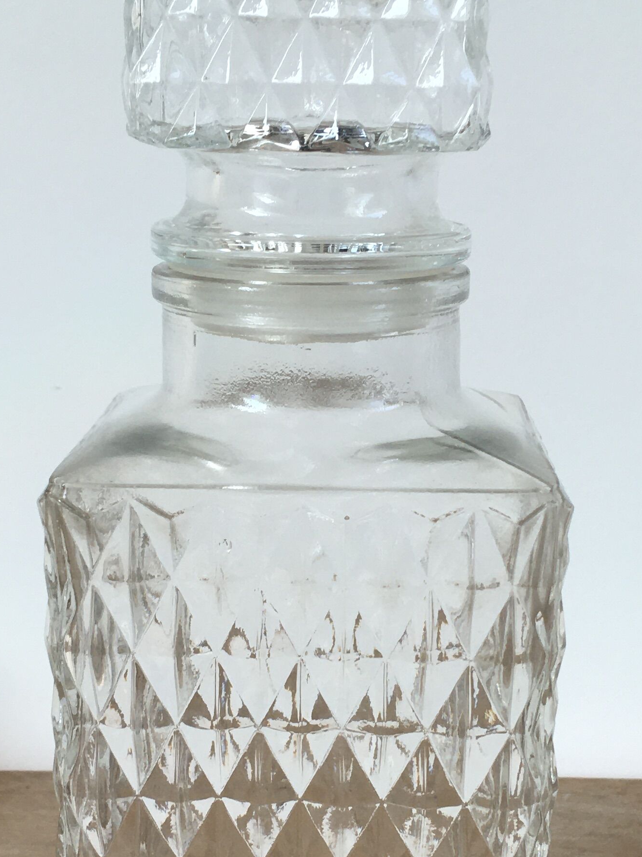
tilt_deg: -14.8
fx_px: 1632
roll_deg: -0.8
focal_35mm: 66
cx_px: 316
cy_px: 557
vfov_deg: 29.2
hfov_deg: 22.3
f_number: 2.2
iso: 32
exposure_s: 1/100
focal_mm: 4.15
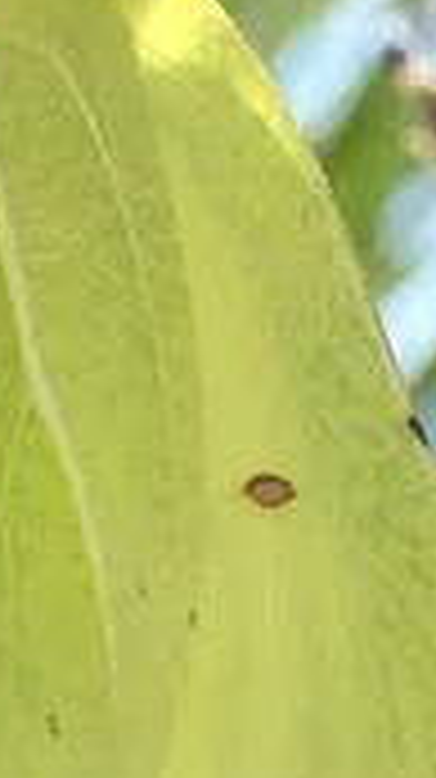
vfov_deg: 7.0
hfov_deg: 3.9
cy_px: 229
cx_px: 9
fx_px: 6325
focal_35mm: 307
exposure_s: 1/160
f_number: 4.4
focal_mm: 13.7
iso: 80
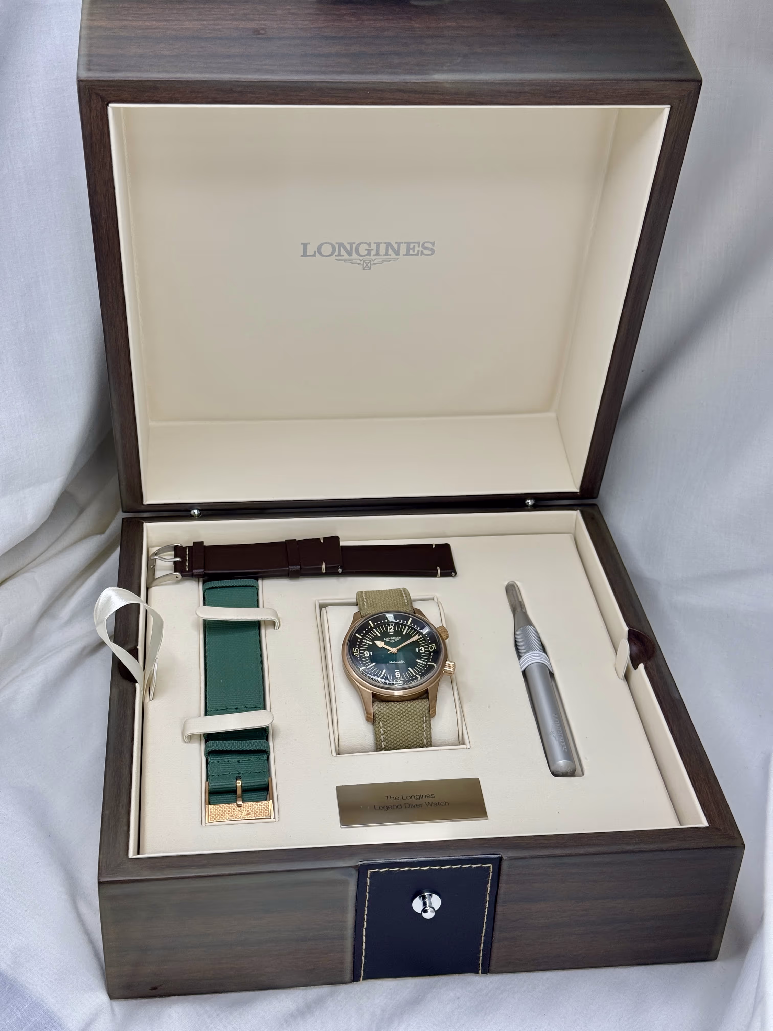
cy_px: 516
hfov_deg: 30.3
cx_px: 386
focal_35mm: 48
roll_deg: -3.3
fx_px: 1429
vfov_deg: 39.7
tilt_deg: -33.5
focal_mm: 6.76
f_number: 1.78
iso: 80
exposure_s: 1/152
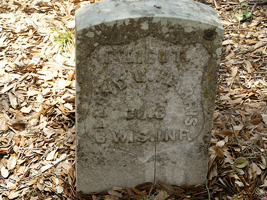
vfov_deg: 14.7
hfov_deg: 19.5
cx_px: 145
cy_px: 94
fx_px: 776
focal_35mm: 101
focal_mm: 55
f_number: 5.6
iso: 100
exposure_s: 1/125
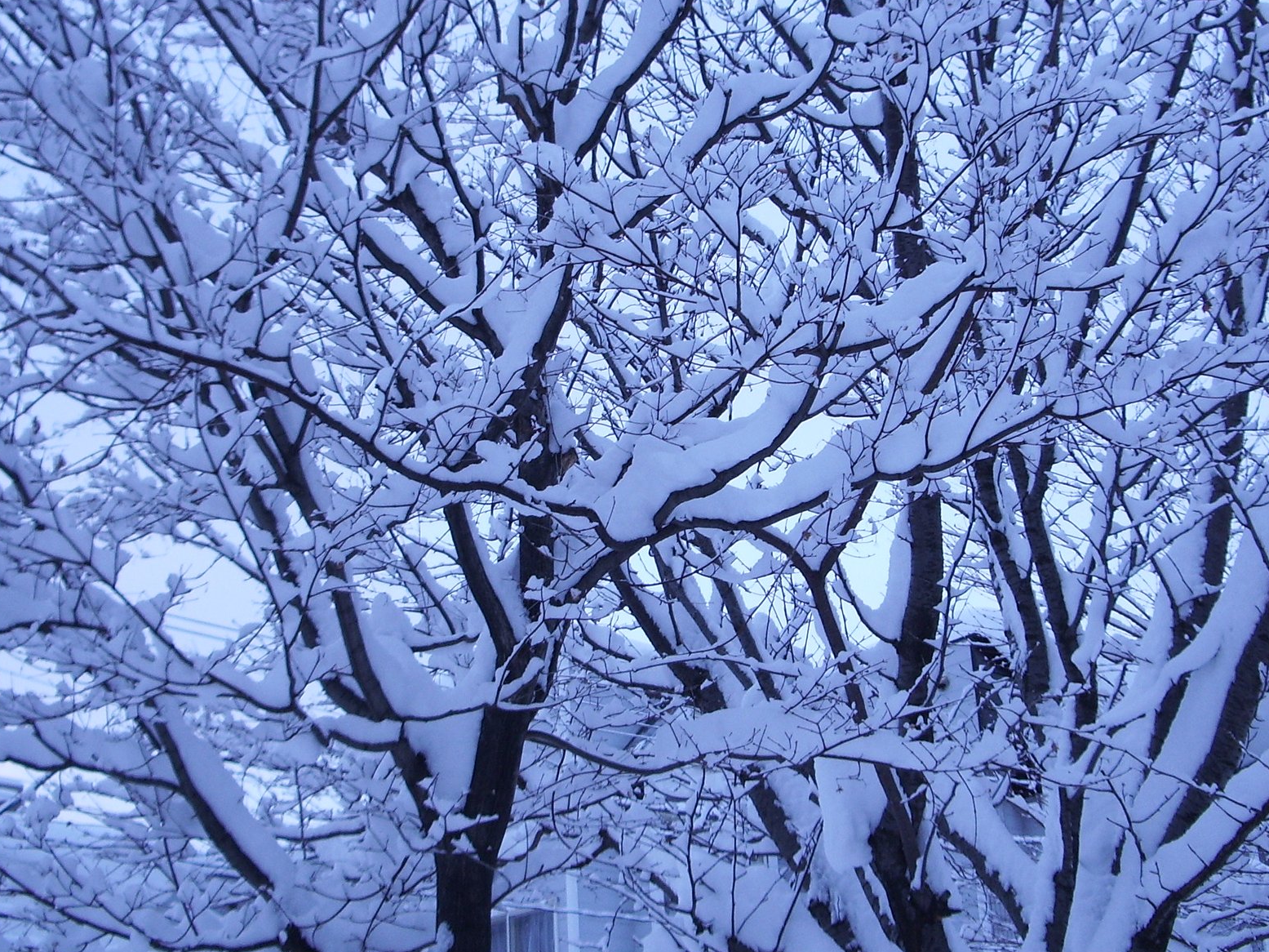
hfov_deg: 35.5
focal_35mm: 54
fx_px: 1979
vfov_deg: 27.0
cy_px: 396
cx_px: 681
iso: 100
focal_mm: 6.8
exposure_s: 1/40
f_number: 2.8
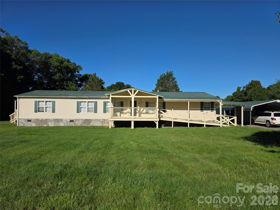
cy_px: 105
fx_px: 186
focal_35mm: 23
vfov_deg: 58.9
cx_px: 140
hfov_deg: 73.9
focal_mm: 6.3
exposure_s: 1/7944
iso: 64
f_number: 1.7
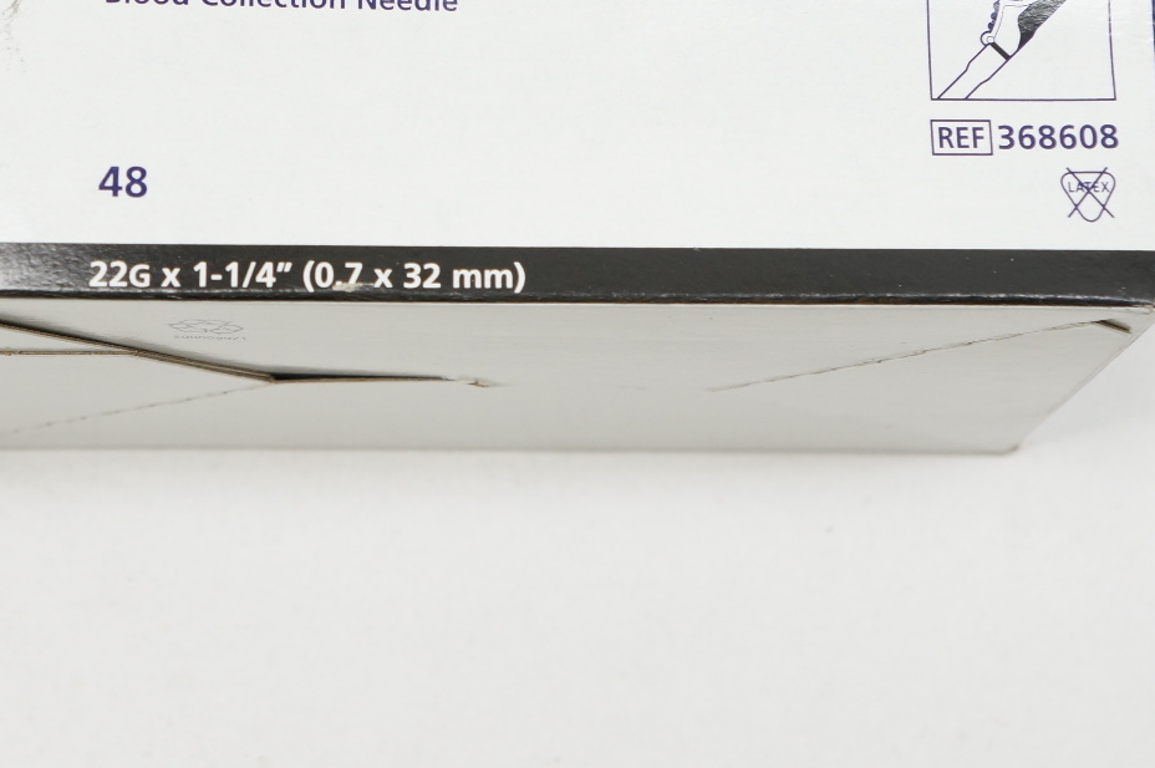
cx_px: 509
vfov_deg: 13.5
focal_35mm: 101
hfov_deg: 20.2
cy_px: 120
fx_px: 3233
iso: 400
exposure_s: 1/60
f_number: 6.3
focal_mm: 39
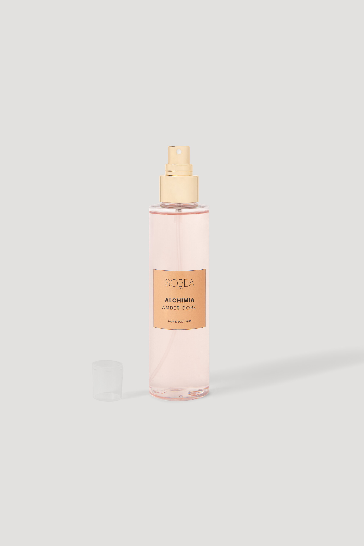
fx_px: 1061
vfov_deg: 28.8
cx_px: 182
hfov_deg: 19.5
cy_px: 273
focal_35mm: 70
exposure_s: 1/125
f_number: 20
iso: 200
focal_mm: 70
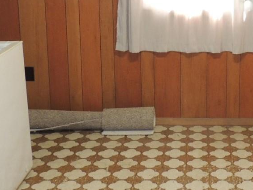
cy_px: 35
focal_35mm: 68
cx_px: 206
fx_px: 497
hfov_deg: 27.9
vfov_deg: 21.3
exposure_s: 1/40
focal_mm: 4.3
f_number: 3
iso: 360
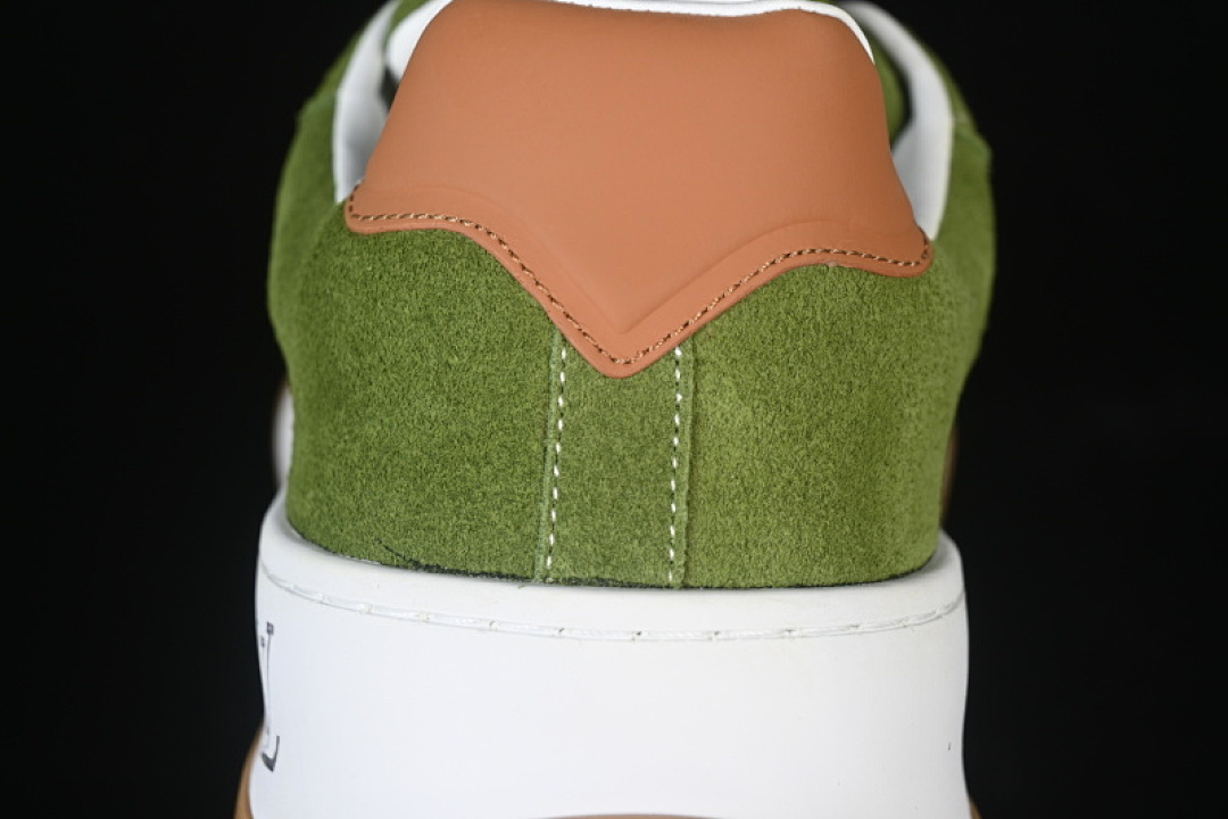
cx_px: 614
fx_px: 2558
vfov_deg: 18.2
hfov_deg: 27.0
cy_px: 410
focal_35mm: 75
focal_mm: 50
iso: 160
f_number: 6.3
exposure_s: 1/80
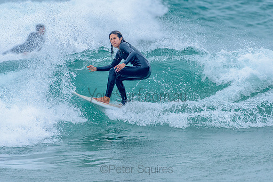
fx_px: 4761
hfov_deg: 3.3
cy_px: 85
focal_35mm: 628
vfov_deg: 2.2
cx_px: 126
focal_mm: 500
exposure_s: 1/2000
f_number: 5.6
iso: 800
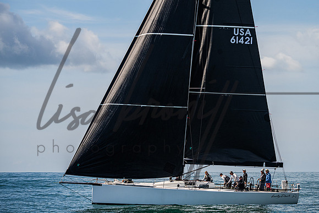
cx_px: 196
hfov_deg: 10.6
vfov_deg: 7.1
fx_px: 1712
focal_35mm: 193
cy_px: 86
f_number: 5.6
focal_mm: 155
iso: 400
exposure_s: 1/4000
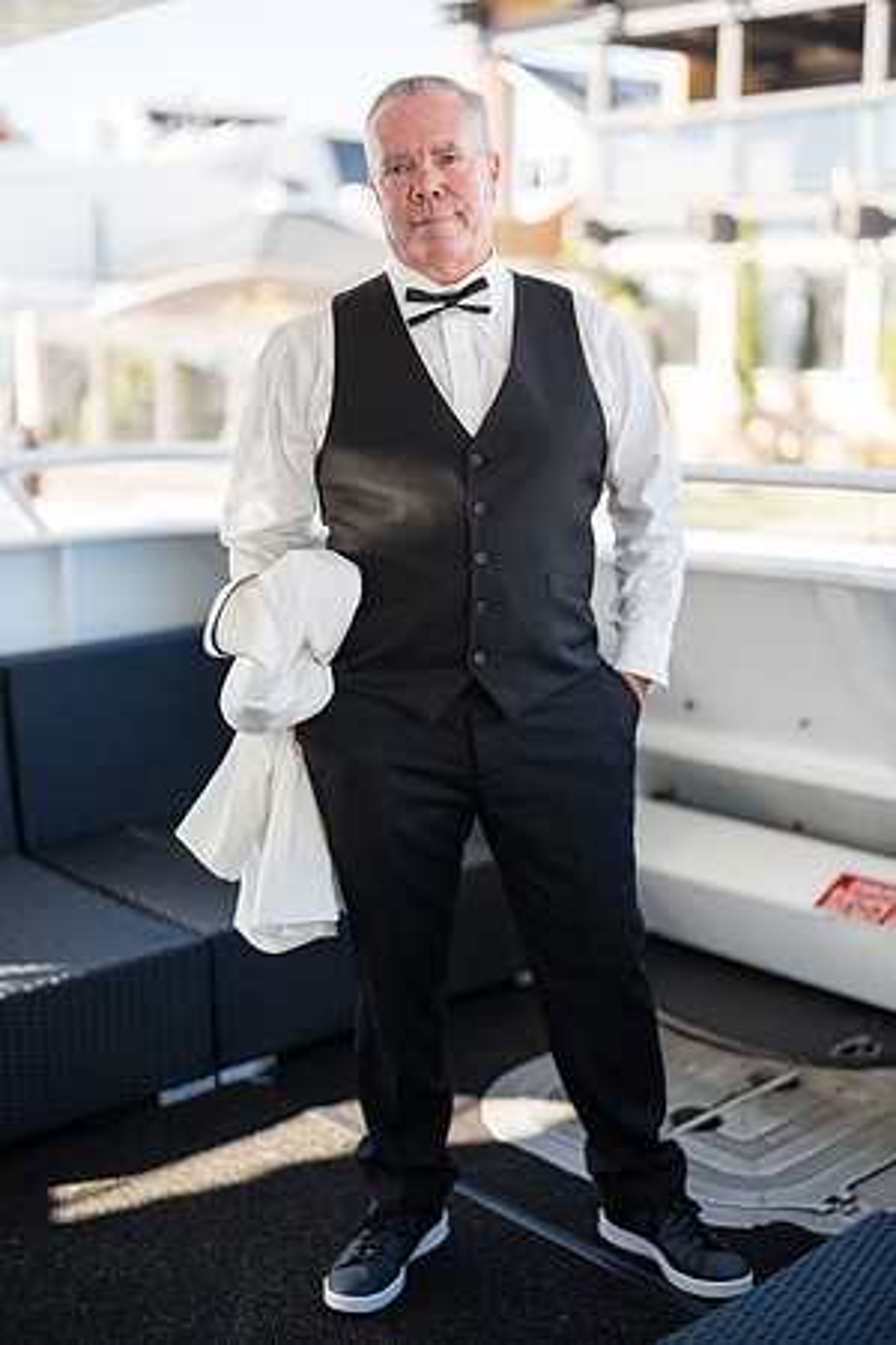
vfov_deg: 39.6
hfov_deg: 27.0
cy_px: 672
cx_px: 448
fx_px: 1867
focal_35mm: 50
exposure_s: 1/1250
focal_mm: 50
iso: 100
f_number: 1.2
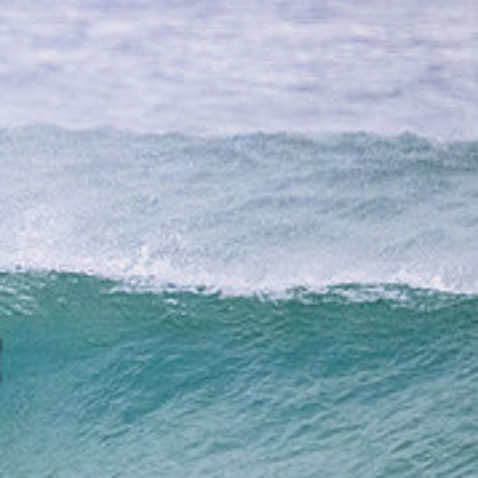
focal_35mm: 2209
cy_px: 324
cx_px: -280
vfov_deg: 0.8
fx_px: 34511
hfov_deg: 0.8
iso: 9000
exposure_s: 1/320
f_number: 11
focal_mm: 800
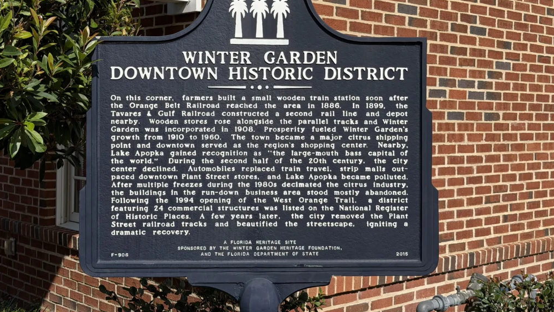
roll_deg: -0.8
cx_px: 275
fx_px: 779
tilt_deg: -0.7
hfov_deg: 39.2
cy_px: 122
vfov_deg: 22.6
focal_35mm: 53
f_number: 1.78
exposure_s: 1/4587
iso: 64
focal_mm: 6.76
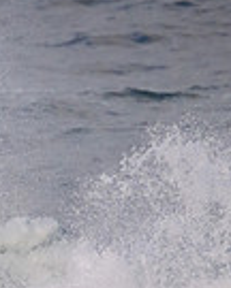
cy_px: 278
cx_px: -242
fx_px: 27663
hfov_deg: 0.5
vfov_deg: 0.6
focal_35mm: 3237
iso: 3200
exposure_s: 1/1250
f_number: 11
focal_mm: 800
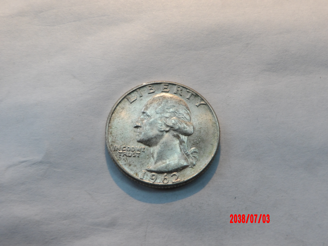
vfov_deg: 34.3
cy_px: 123
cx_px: 164
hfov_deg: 44.8
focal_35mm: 42
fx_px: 398
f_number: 4.9
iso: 200
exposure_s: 1/18
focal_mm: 7.6
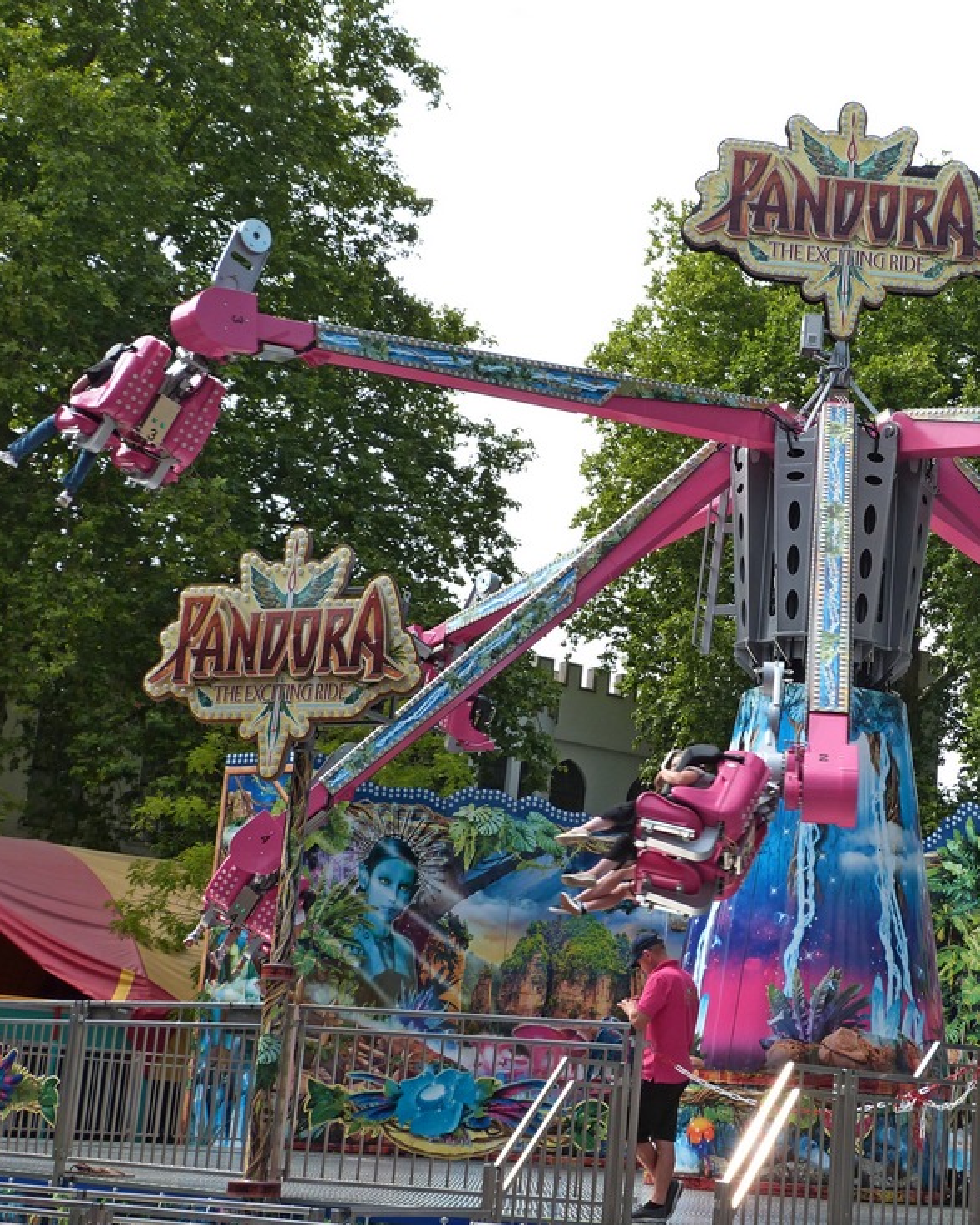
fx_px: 2066
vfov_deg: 33.0
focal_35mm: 57
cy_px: 612
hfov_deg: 26.3
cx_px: 767
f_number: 4.5
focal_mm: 7.6
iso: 100
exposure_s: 1/250
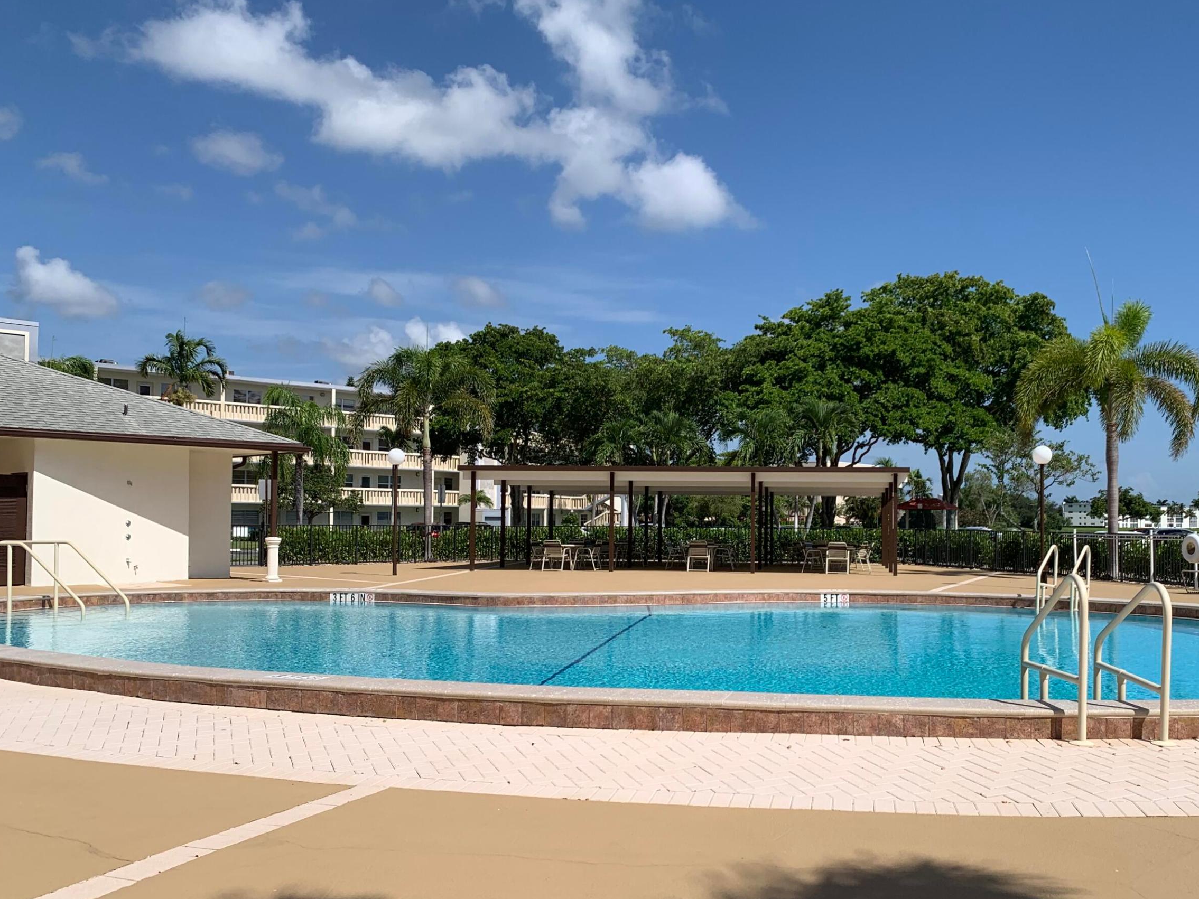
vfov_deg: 42.9
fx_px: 1143
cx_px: 747
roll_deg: +0.3
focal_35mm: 33
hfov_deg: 54.7
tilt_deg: +1.1
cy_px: 501
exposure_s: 1/3937
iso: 25
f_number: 1.8
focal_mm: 4.25
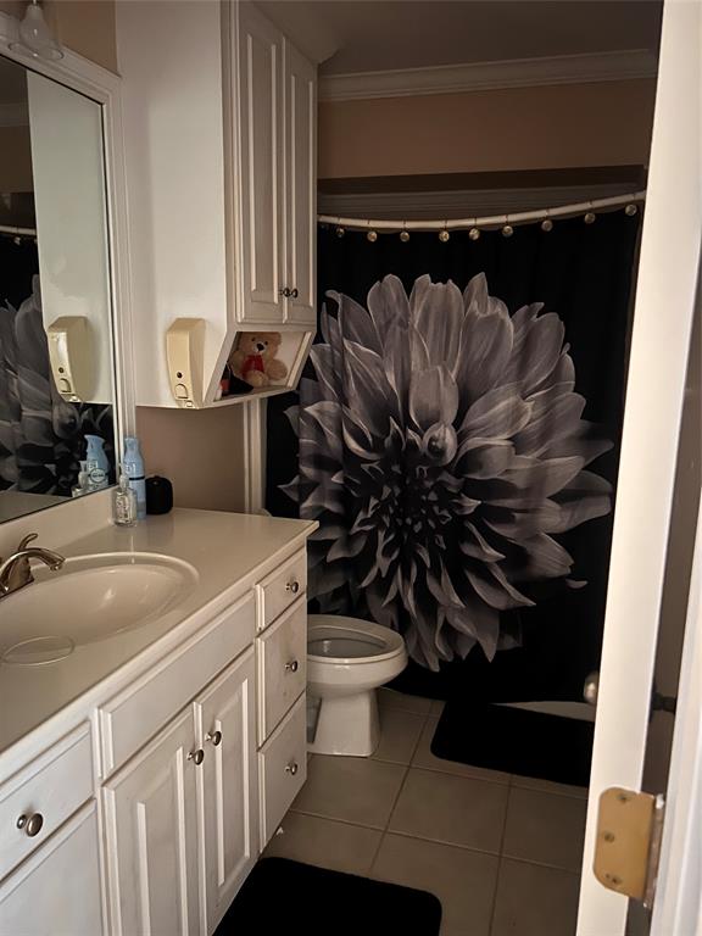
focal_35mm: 26
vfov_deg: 67.3
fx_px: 703
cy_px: 468
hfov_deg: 53.1
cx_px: 351
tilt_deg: -11.1
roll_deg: -0.8
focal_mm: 5.7
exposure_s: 1/9
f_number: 1.5
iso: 1600
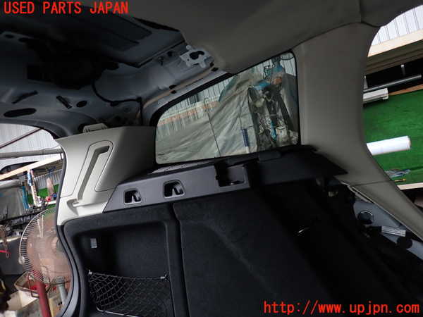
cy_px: 158
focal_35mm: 25
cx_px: 212
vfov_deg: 54.9
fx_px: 305
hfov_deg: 69.4
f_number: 2
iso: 100
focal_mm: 4.5
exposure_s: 1/80
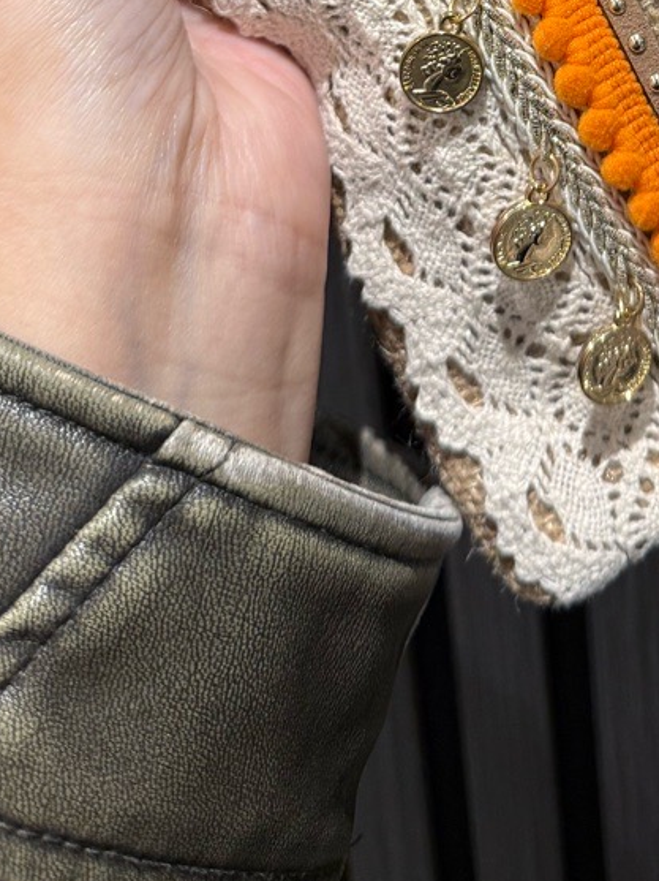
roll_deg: +3.3
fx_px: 1753
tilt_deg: -16.7
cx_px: 608
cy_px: -335
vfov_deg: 23.9
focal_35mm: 69
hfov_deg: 20.8
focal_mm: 6.76
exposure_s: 1/50
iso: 125
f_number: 1.78
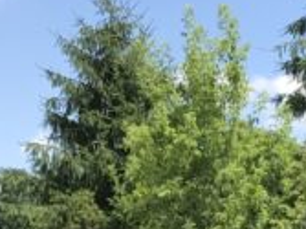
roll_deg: -0.4
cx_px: 225
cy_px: 407
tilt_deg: -4.3
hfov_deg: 14.7
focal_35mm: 134
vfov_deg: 10.4
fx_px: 1184
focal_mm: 3.99
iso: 20
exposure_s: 1/1140
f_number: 1.8
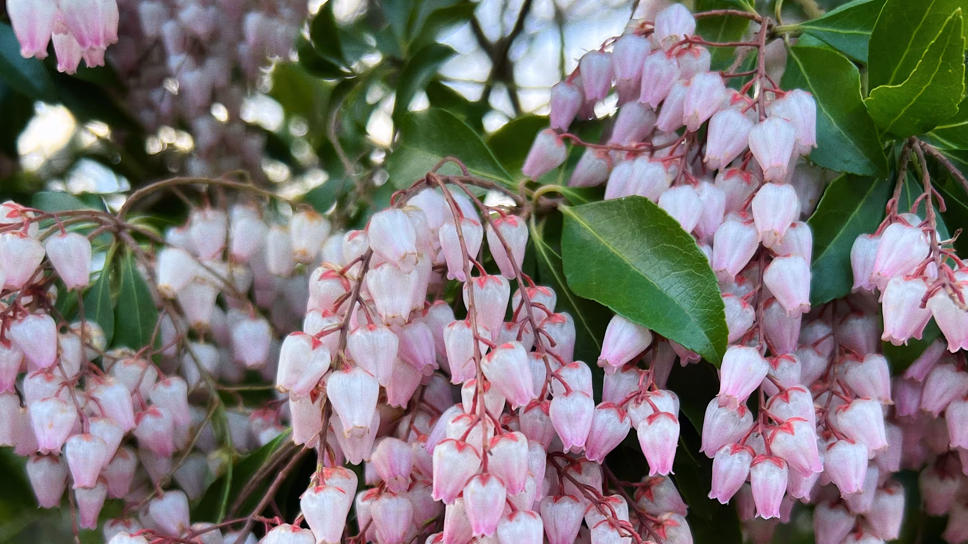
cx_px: 486
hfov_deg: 52.8
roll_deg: -2.3
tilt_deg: -1.7
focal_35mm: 38
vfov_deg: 29.3
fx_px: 975
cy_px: 538
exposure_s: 1/121
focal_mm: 5.7
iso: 50
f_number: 1.5
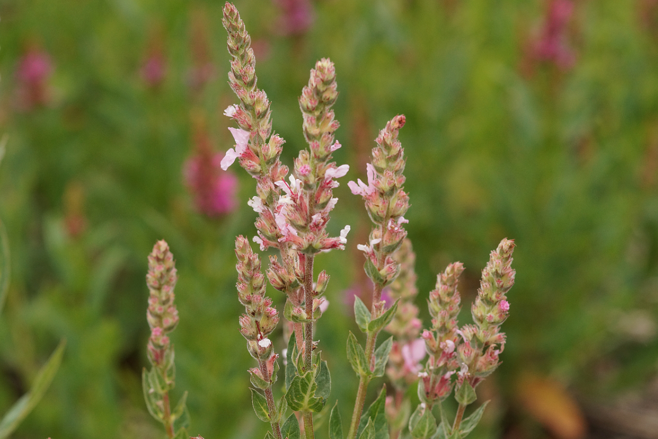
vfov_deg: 9.1
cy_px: 220
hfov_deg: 13.7
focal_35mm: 150
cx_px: 329
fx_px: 2741
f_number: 6.3
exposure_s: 1/160
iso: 640
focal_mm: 100
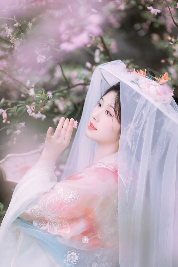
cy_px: 134
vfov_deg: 23.9
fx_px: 630
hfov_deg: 16.1
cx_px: 89
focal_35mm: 85
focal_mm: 85
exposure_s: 1/160
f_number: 1.8
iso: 200
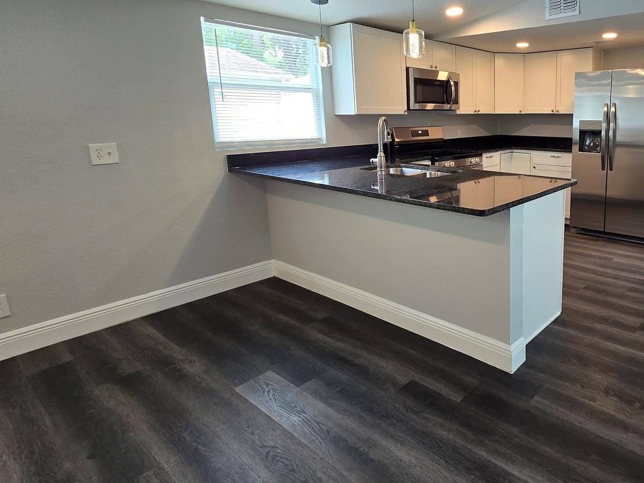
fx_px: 372
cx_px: 484
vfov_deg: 65.1
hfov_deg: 75.7
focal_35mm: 20
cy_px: 184
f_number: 2.2
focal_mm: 2.2
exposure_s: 1/60
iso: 100
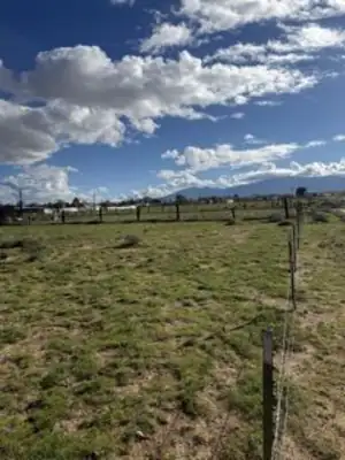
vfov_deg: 71.6
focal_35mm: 24
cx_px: 172
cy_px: 230
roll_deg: +1.6
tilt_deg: -3.7
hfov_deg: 56.8
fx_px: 319
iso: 80
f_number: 1.78
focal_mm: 6.76
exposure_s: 1/9091
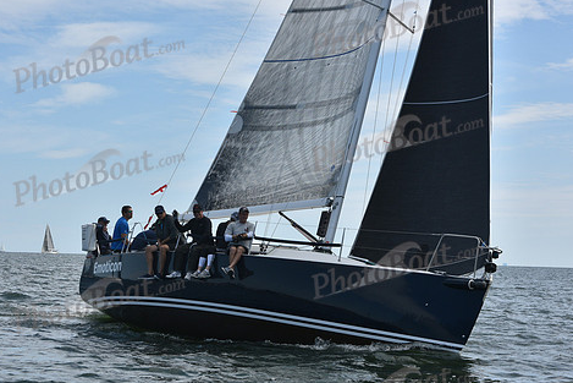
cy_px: 221
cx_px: 249
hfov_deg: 20.6
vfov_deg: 13.8
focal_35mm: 99
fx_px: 1576
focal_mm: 80
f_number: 10
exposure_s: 1/1000
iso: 320
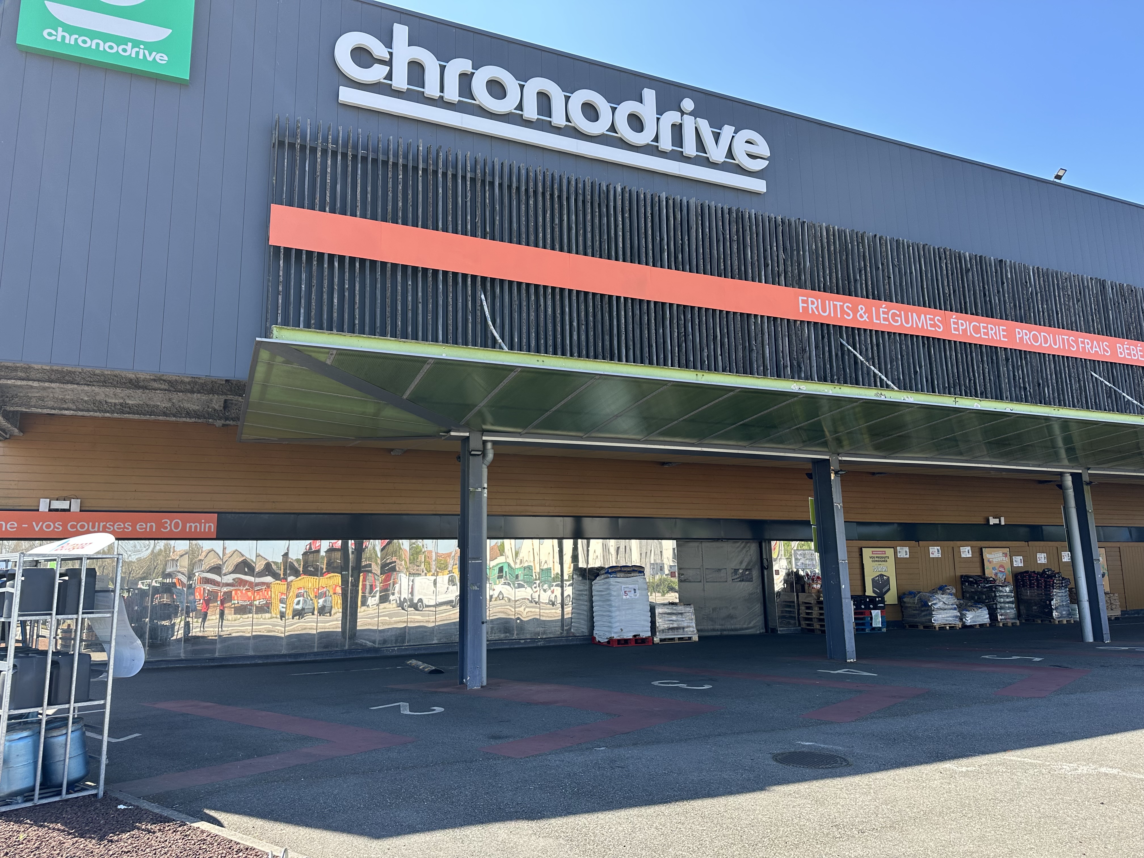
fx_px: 793
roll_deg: +0.9
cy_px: 429
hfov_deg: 71.6
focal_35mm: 24
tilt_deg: +10.8
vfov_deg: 56.8
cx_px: 572
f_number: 1.78
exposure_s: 1/935
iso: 80
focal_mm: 6.86
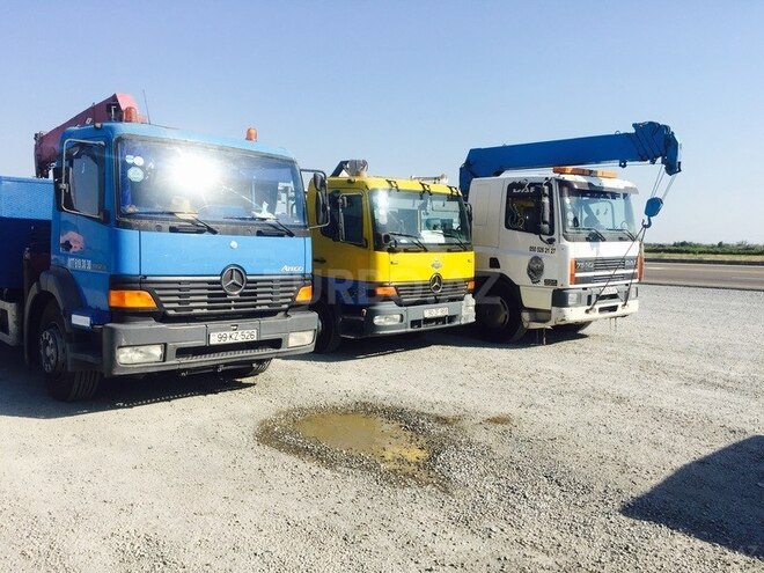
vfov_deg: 48.2
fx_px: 640
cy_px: 286
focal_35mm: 29
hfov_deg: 61.7
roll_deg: -1.2
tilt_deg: -5.1
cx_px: 382
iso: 32
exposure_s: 1/1980
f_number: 2.2
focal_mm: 4.15
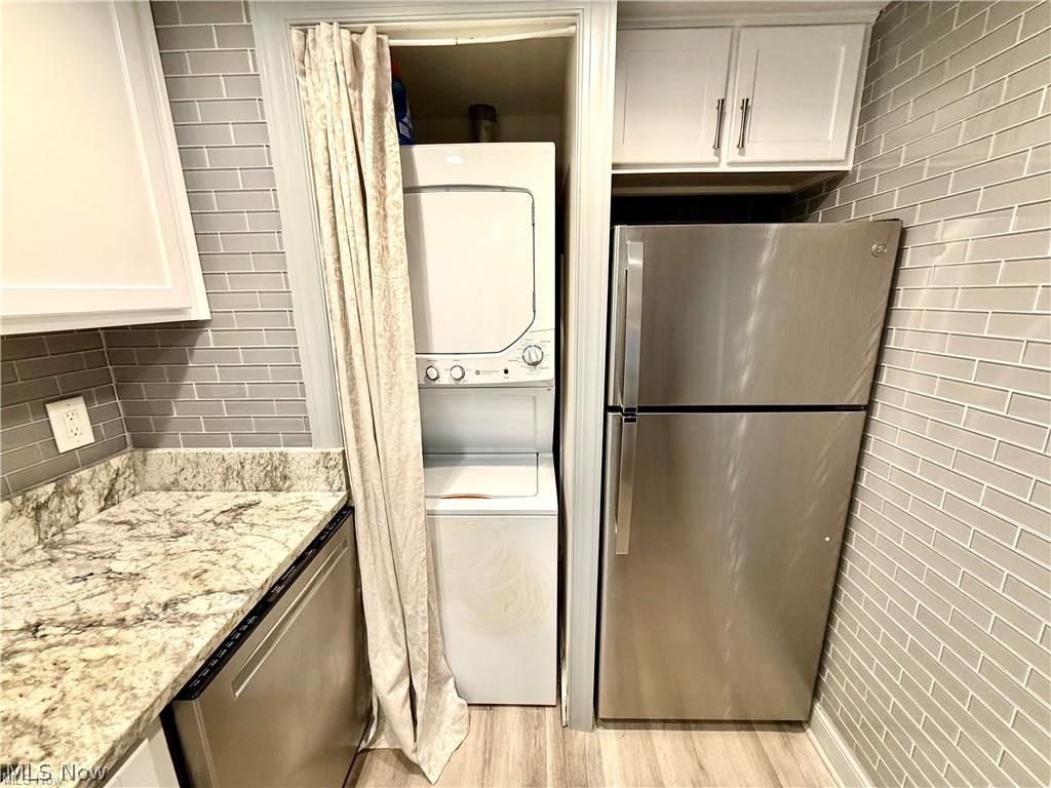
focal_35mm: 14
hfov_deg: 102.1
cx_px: 526
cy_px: 394
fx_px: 425
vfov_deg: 85.7
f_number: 2.2
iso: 200
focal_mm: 2.22
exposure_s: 1/100
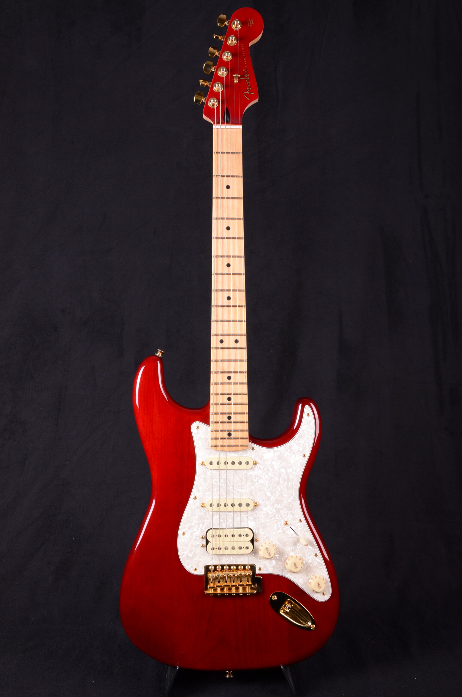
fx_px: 812
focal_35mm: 42
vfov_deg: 46.5
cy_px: 348
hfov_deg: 31.8
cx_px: 231
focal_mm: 28
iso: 200
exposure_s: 1/200
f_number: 11
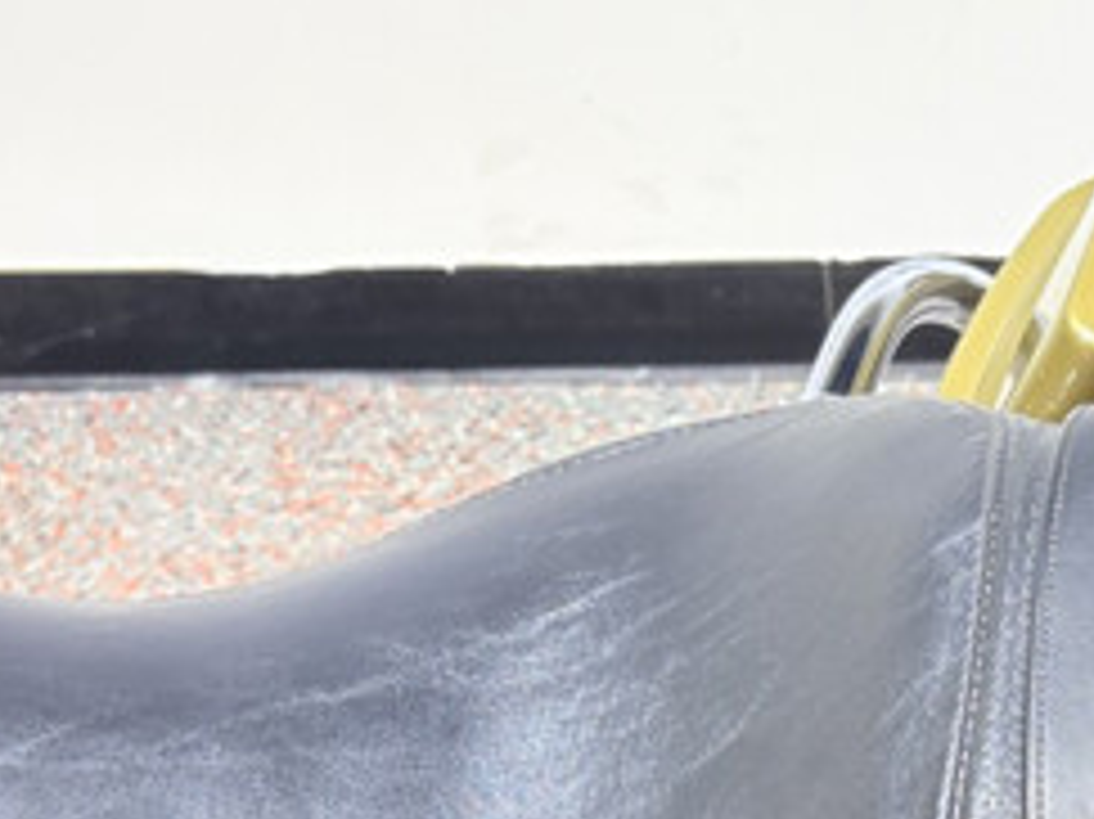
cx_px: 1308
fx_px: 3601
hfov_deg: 16.6
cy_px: 1364
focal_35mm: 114
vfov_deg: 12.1
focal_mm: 5.96
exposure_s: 1/120
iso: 64
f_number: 1.6
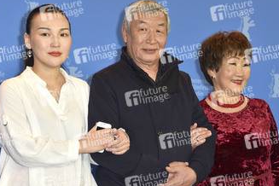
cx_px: 158
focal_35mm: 135
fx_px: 1046
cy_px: 118
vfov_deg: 10.2
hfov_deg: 15.2
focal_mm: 98
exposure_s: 1/160
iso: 640
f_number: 6.3
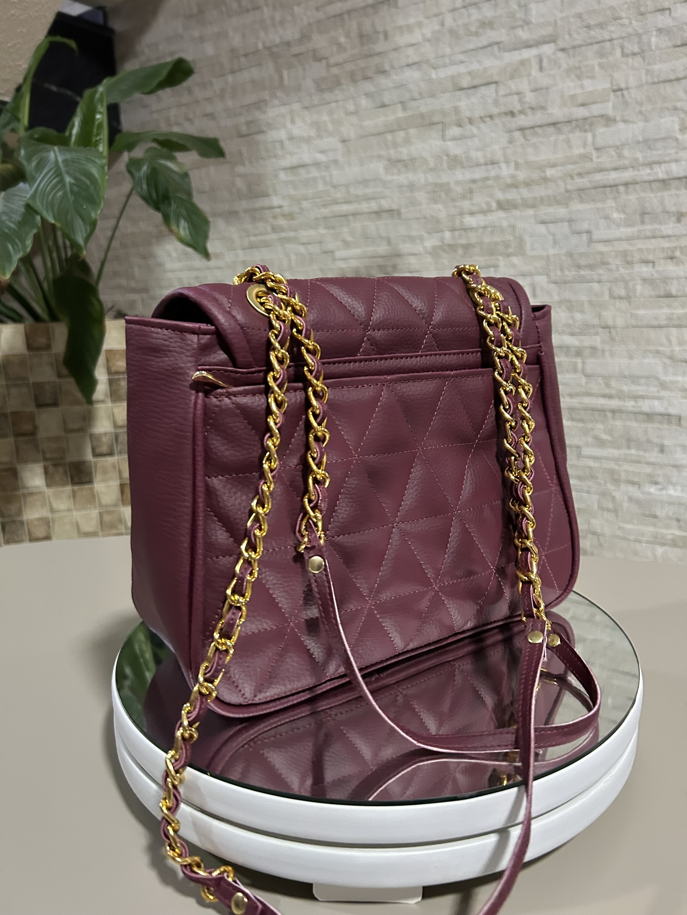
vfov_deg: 67.3
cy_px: 458
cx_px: 344
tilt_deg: -12.5
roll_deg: +1.4
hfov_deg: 53.1
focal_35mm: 26
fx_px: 688
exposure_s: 1/40
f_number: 1.5
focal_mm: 5.7
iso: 400
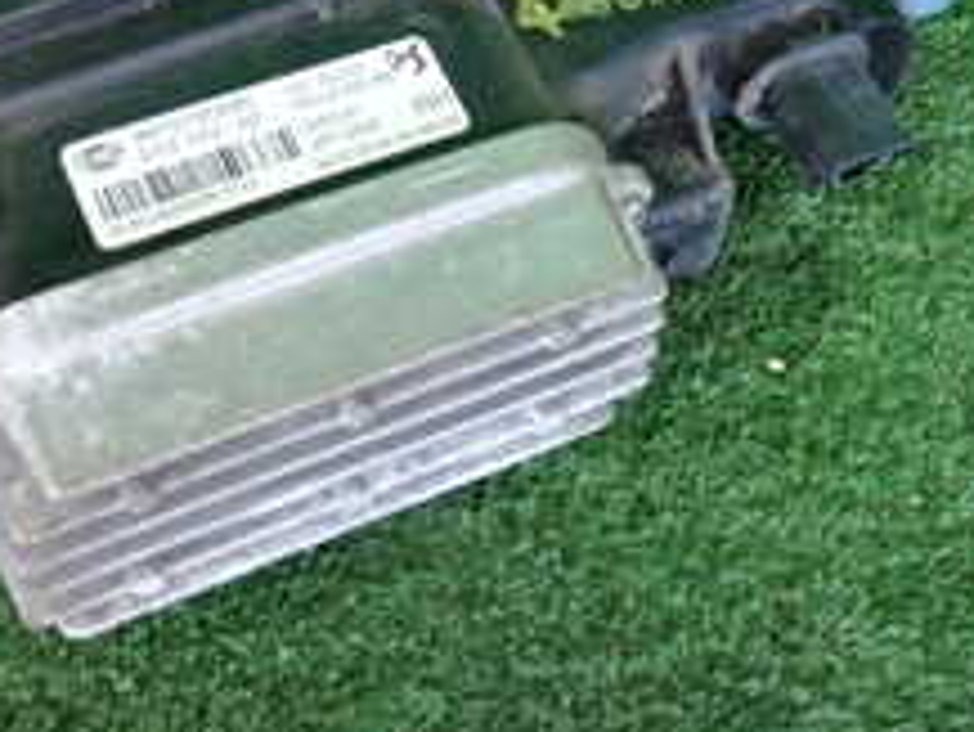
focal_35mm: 83
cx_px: 660
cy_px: -130
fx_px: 2337
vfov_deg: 17.1
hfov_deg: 23.4
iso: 320
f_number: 2.3
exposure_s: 1/30
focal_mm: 5.4
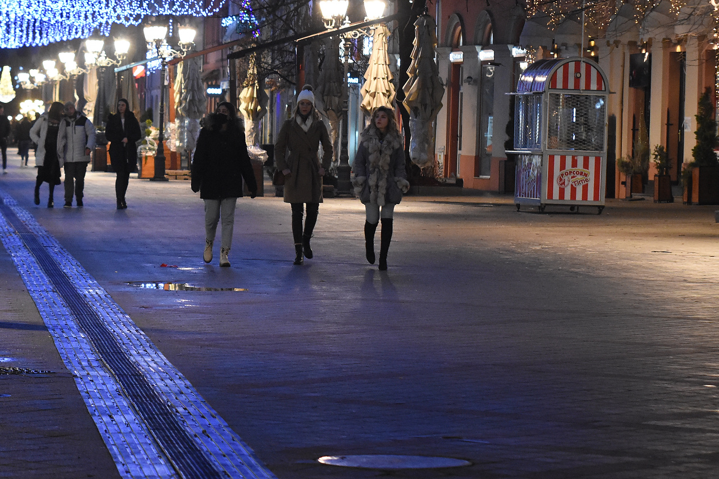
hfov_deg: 6.5
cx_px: 216
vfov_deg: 4.4
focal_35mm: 315
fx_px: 6286
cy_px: 117
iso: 4000
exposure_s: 1/100
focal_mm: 135
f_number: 3.5
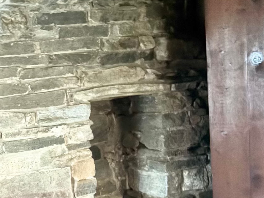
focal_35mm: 62
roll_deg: +5.2
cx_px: -27
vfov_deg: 23.5
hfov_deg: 28.4
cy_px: 142
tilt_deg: -5.3
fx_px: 473
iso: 1250
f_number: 1.6
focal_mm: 5.96
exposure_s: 1/9
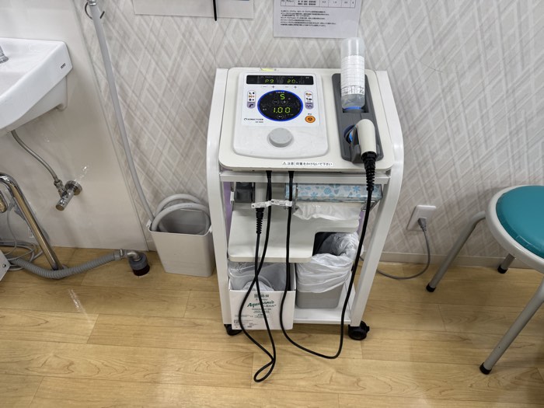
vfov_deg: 56.8
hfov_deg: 71.6
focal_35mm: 24
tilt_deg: -40.8
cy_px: 204
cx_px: 272
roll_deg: +0.0
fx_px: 377
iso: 100
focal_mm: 6.76
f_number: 1.78
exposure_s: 1/121
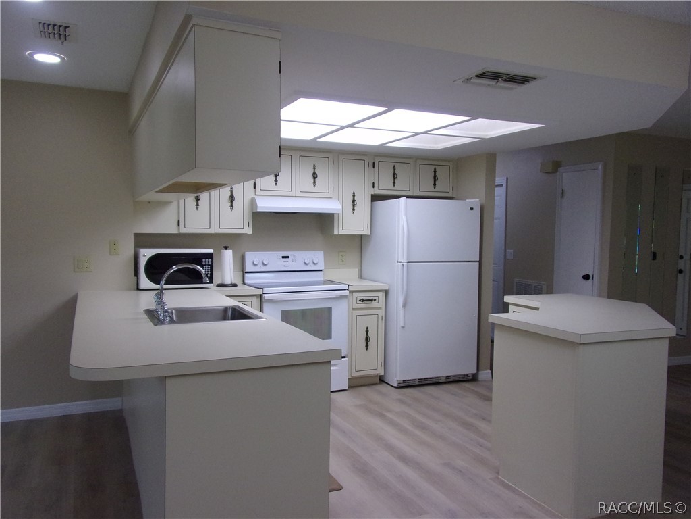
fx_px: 479
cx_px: 346
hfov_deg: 71.6
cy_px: 260
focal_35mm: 24
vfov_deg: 56.8
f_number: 3.3
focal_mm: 4.3
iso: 180
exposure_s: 1/34
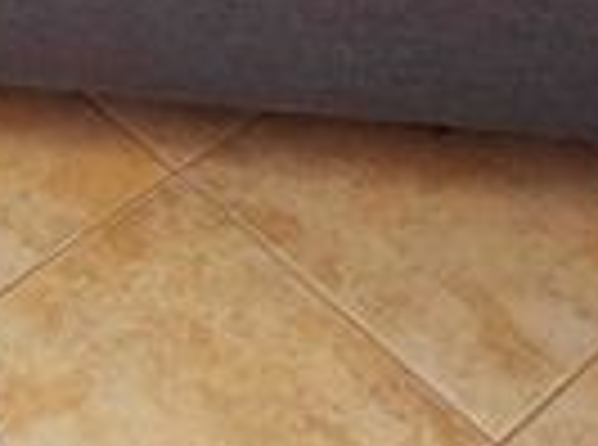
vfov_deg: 19.6
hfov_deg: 23.2
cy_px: -131
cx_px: -277
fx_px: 1189
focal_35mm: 69
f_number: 1.9
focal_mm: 2.2
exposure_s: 1/100
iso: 64
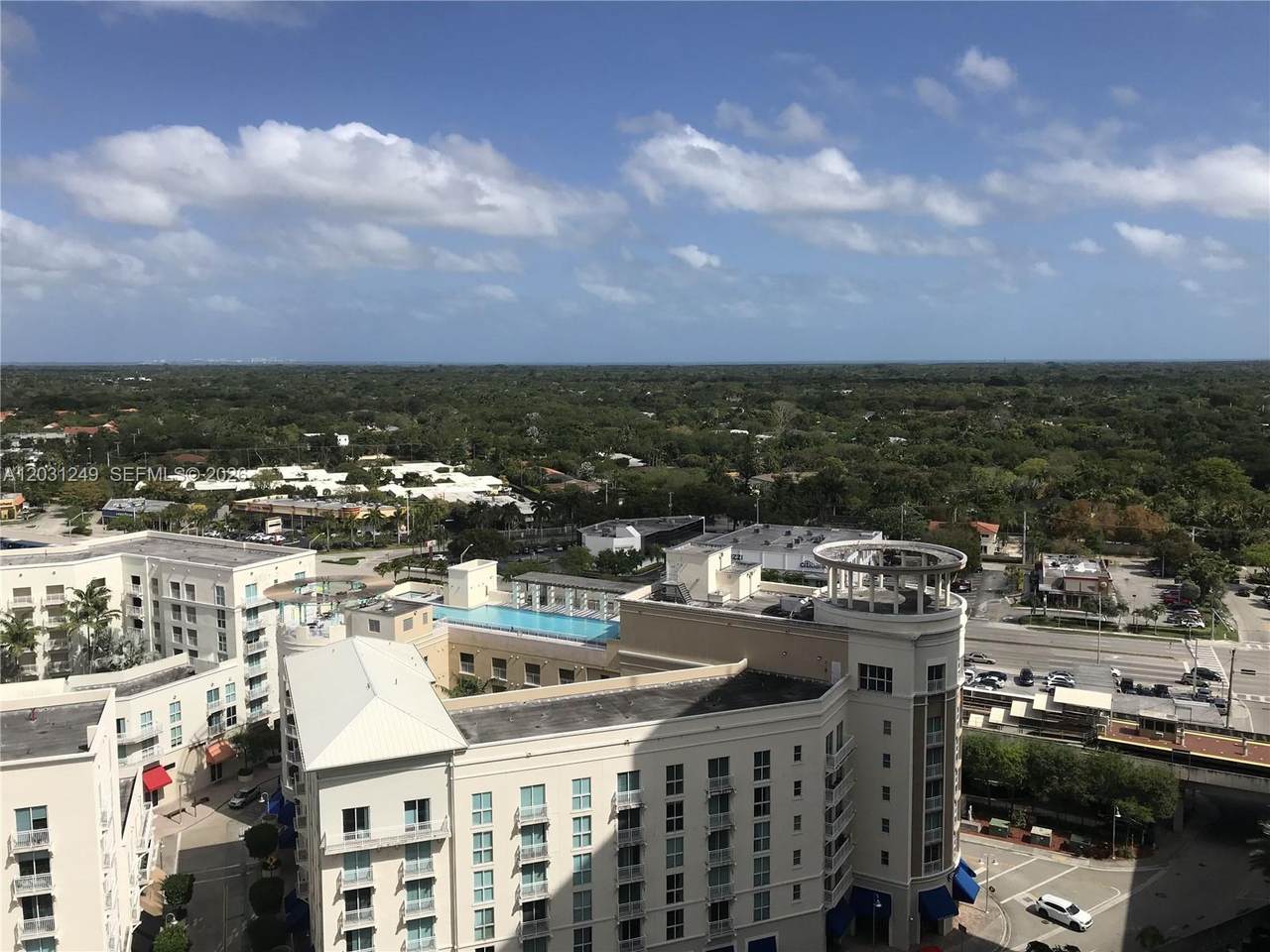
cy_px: 476
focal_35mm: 28
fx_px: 1027
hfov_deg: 63.4
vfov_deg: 49.7
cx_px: 635
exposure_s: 1/4808
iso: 20
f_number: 1.8
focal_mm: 3.99
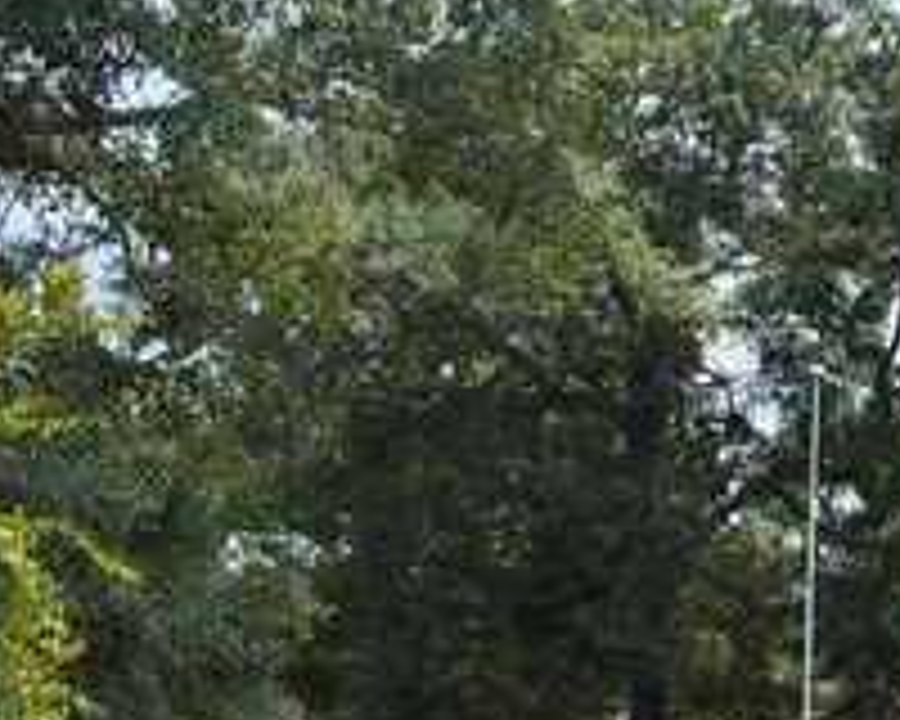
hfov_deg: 16.4
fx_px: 3116
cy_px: 799
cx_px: 648
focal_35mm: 117
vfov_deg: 12.9
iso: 80
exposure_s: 1/2865
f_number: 1.78
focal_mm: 6.76
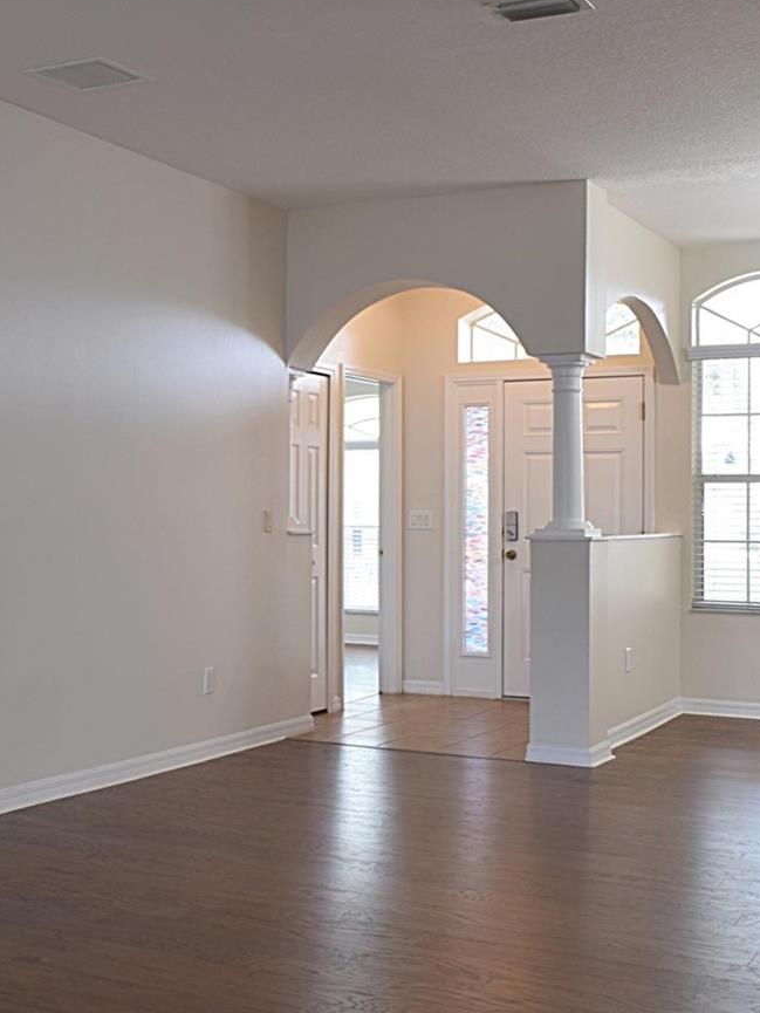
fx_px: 1405
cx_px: 280
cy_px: 494
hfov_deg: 30.1
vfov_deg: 39.6
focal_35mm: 48
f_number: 13
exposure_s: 1/2
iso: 200
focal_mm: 18
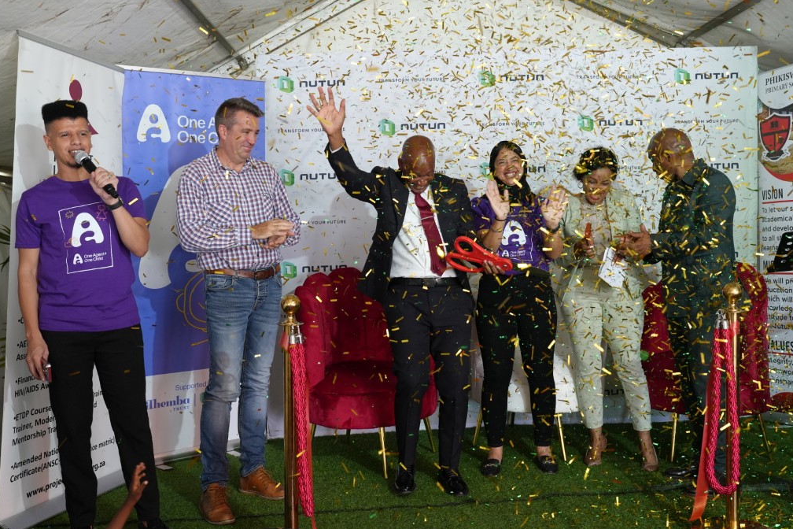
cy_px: 238
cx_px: 420
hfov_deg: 48.4
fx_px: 881
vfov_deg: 33.4
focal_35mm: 40
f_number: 4
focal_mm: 35
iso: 2000
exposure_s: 1/160
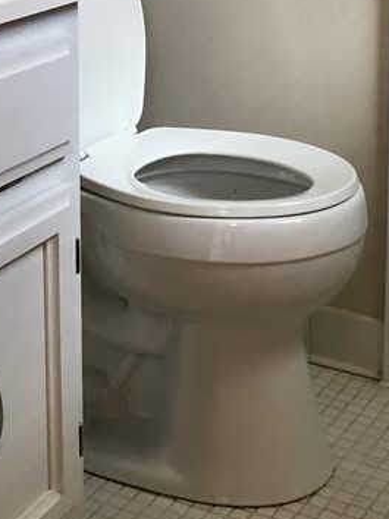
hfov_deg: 18.2
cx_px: 166
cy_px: -45
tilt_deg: -8.9
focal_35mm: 81
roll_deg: +0.2
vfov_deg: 22.8
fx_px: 1215
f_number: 1.8
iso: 64
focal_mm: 4
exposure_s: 1/15
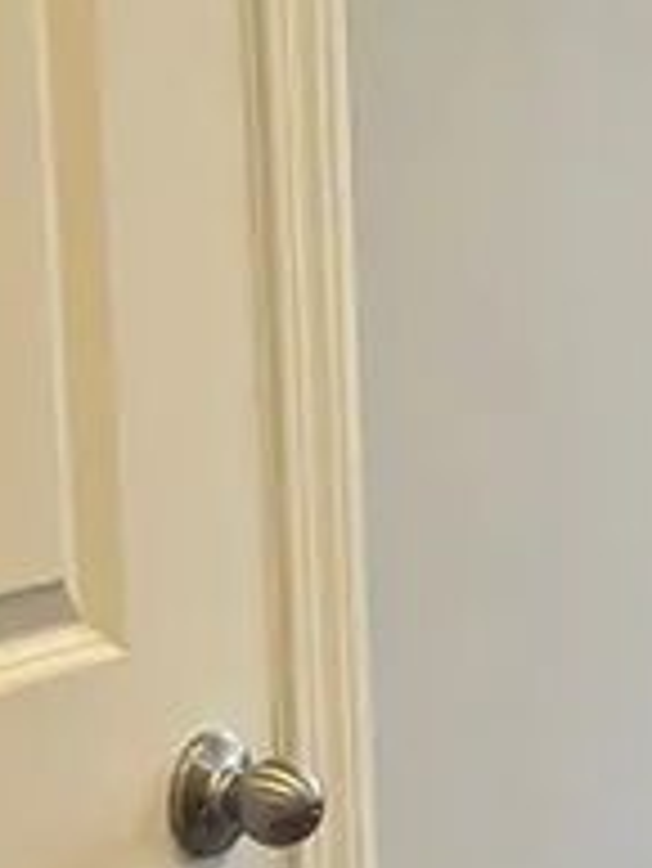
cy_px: 605
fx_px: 4616
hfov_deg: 8.0
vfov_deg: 10.7
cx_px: 850
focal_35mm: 184
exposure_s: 1/60
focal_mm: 5.7
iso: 64
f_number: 1.5
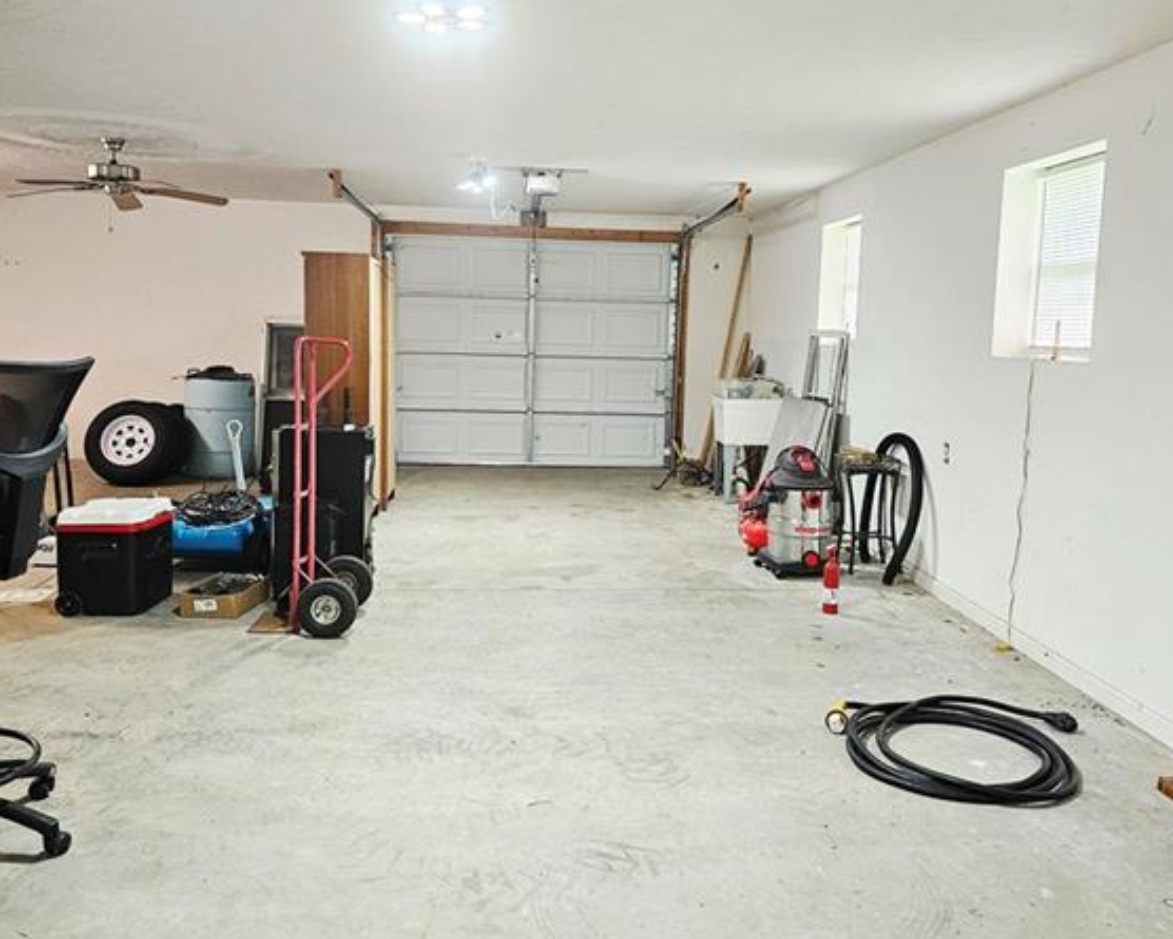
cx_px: 589
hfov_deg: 57.2
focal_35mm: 31
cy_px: 437
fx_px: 1076
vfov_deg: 47.1
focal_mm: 6.3
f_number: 1.7
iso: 400
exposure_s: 1/120
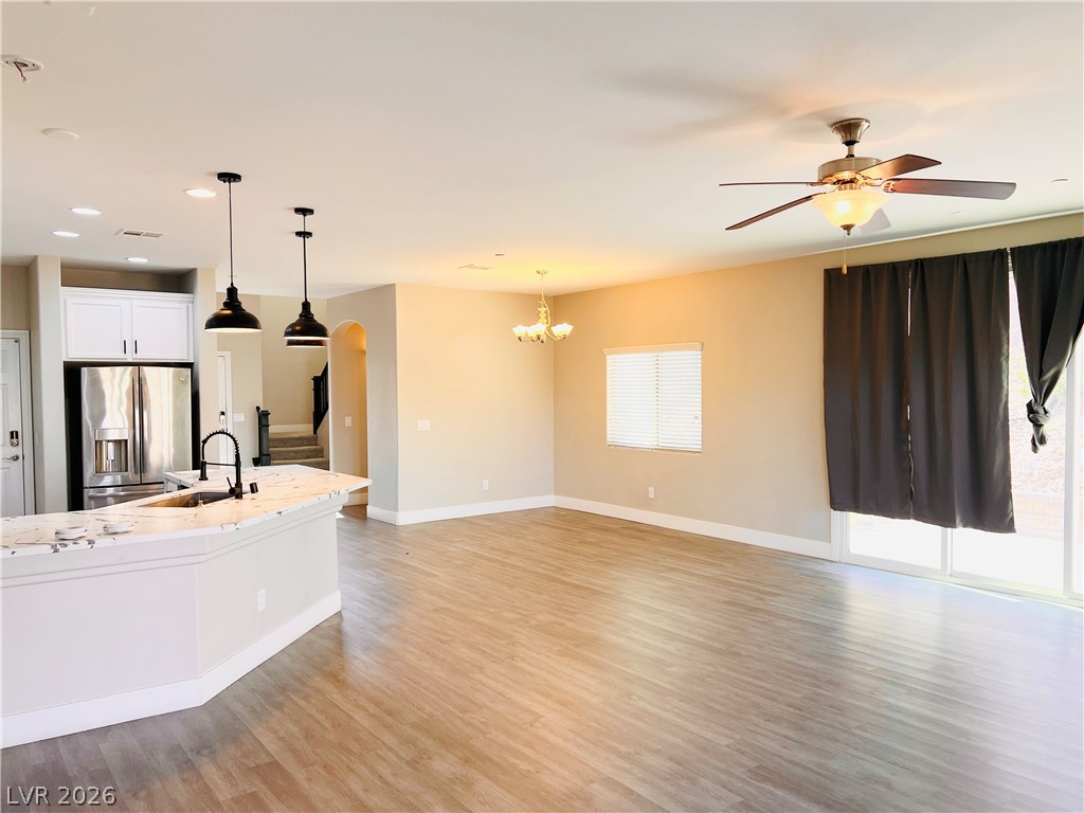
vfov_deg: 53.1
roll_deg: +0.4
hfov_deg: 67.3
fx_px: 814
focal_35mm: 26
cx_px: 542
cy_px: 406
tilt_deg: -2.2
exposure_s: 1/120
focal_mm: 5.7
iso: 64
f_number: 1.5
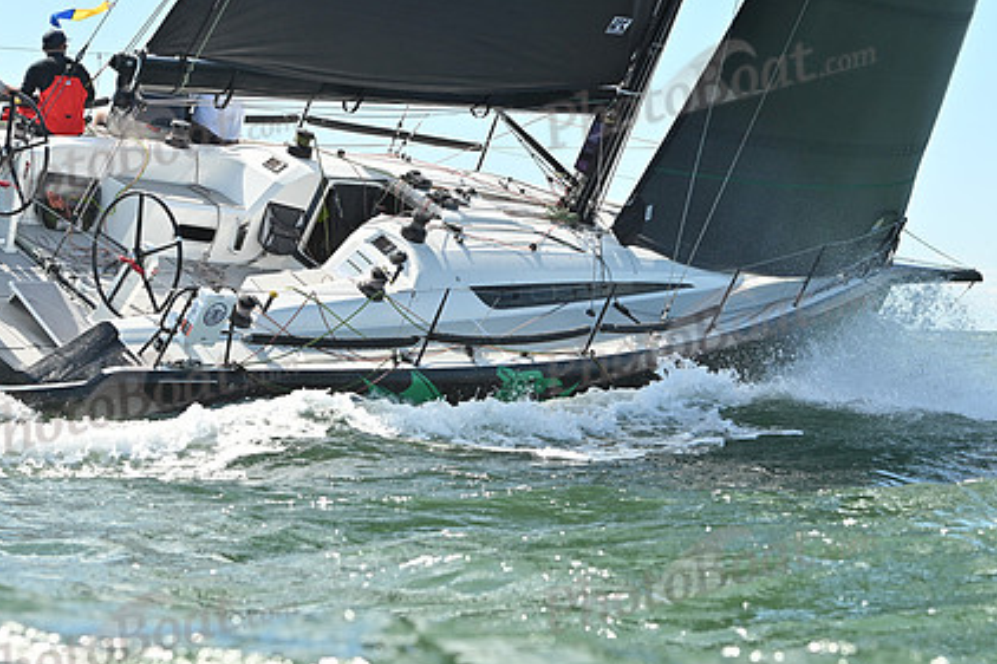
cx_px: 423
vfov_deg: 12.4
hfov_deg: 18.6
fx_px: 3045
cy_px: 245
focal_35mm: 110
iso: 320
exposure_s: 1/1600
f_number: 5.6
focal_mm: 80
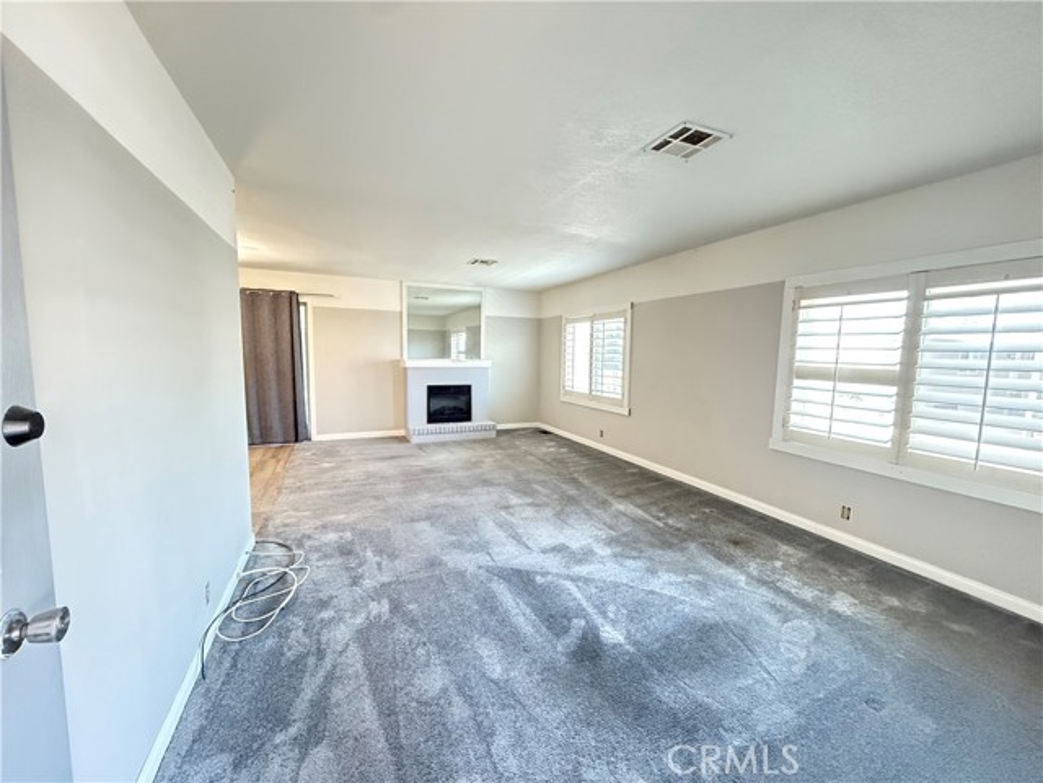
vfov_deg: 85.7
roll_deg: -0.9
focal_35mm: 14
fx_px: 422
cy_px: 392
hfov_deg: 102.1
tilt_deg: -5.6
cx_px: 522
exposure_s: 1/60
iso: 1000
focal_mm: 2.22
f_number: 2.2
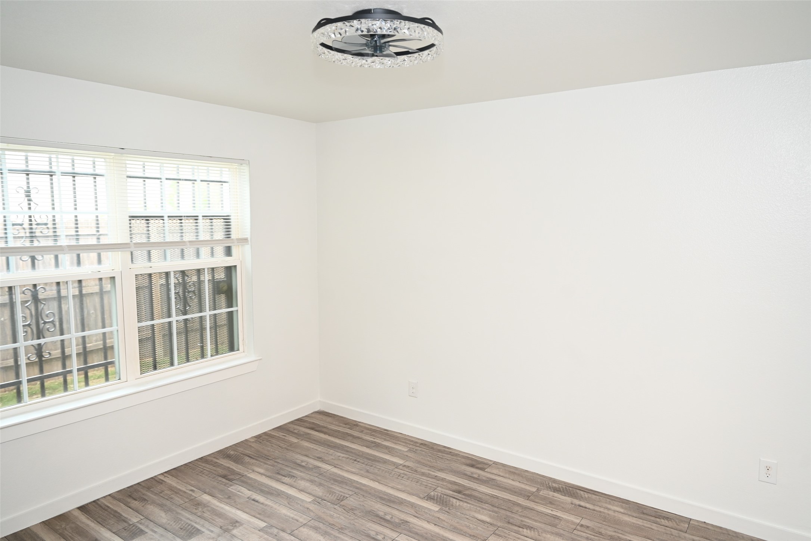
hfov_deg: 73.7
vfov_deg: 53.1
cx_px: 406
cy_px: 270
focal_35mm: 24
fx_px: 541
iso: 900
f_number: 4
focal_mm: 24
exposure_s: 1/60
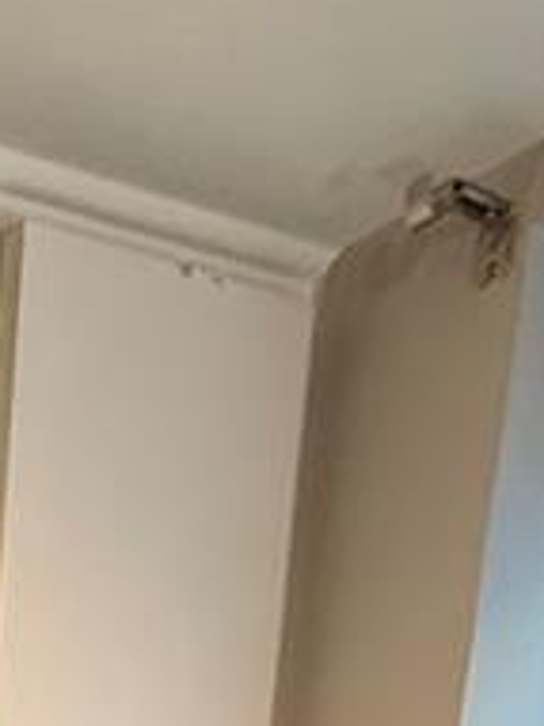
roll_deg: +2.5
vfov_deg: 13.0
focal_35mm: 88
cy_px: 1950
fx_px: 1846
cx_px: -761
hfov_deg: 12.9
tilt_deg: -17.9
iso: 250
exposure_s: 1/60
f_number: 2.2
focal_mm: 2.22
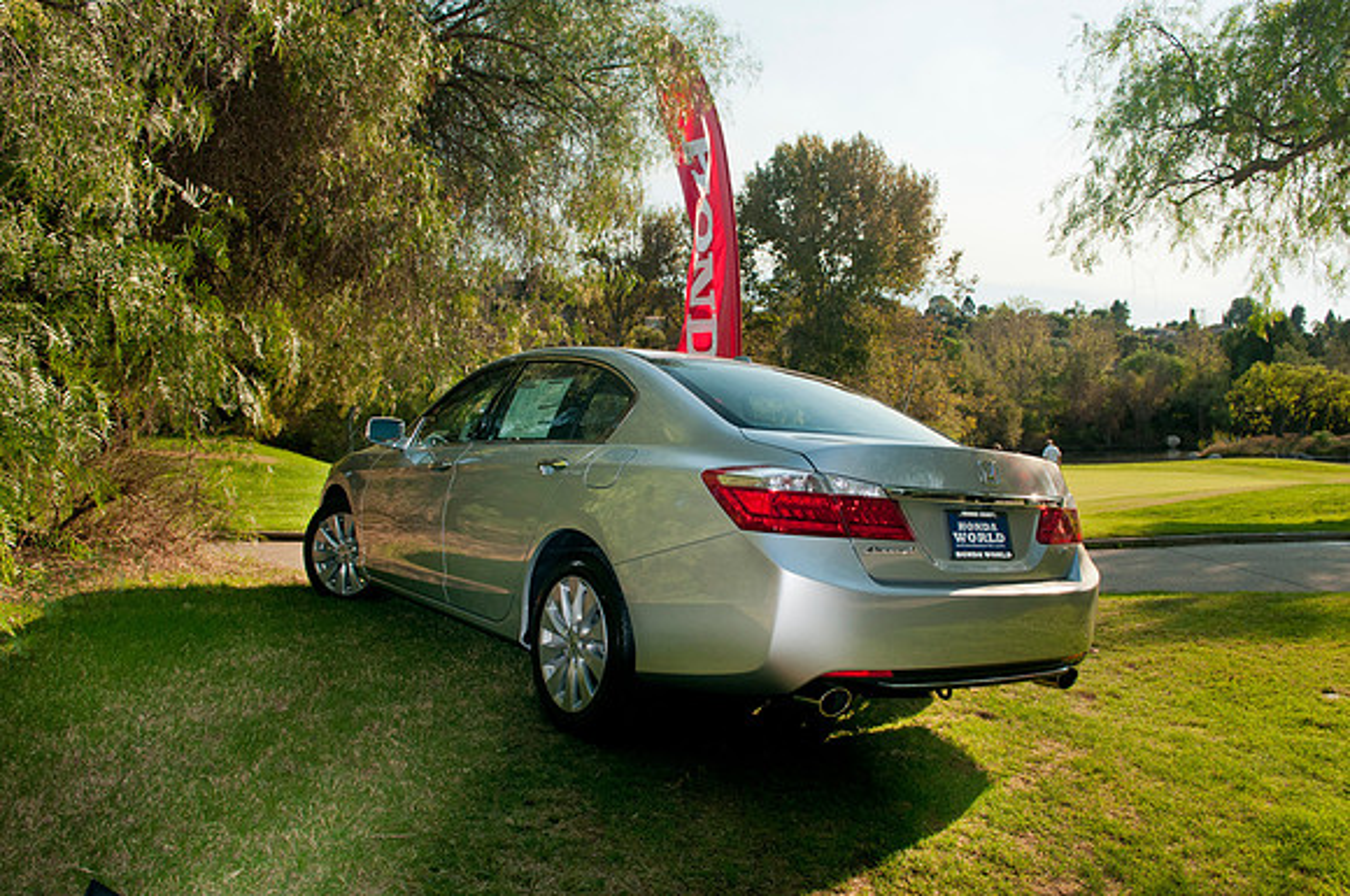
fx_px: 955
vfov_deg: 50.3
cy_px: 448
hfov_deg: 70.5
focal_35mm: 26
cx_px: 675
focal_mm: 17
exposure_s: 1/320
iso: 250
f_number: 5
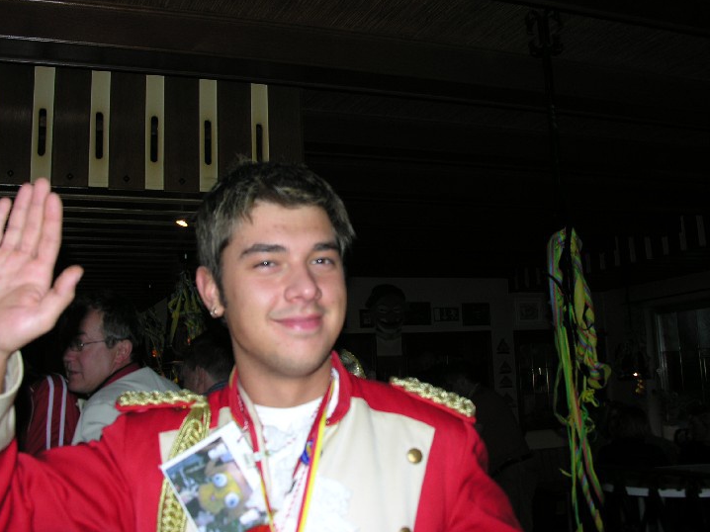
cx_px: 322
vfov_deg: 36.8
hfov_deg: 47.8
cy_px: 244
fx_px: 800
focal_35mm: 39
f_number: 2.8
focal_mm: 8.9
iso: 50
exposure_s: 1/60.1
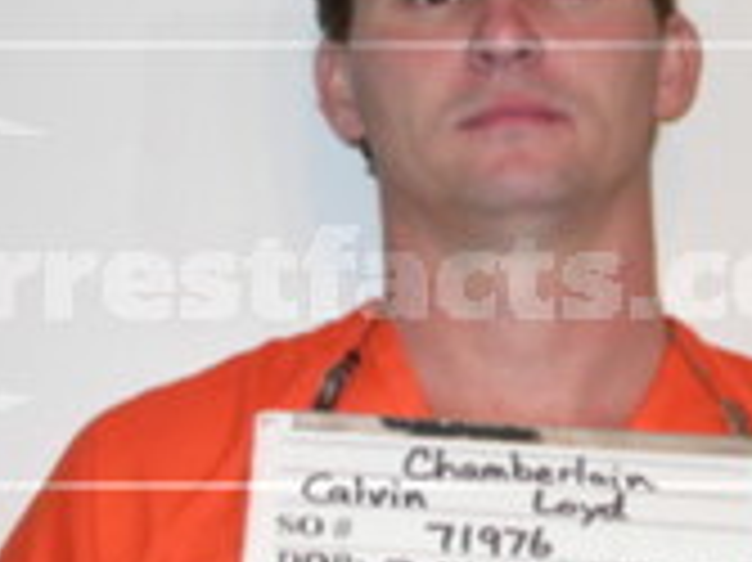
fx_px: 2779
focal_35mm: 128
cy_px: 268
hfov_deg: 15.4
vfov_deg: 11.6
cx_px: 417
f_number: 3.1
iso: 100
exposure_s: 1/60.3
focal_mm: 12.9
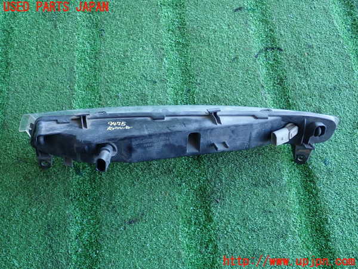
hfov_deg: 52.6
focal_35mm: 35
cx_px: 179
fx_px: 362
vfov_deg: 40.7
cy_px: 134
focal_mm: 6.42
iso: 200
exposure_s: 1/40
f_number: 2.6
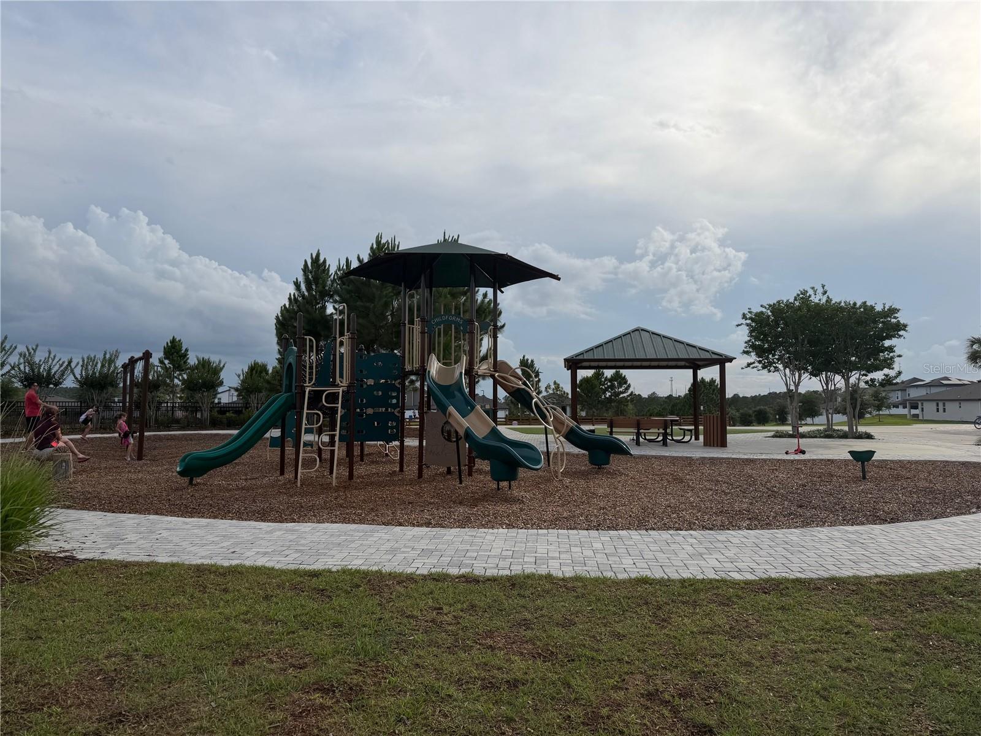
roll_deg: -0.1
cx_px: 490
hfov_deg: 71.6
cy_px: 368
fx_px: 680
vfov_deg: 56.8
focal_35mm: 24
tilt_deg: +3.3
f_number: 1.78
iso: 80
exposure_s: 1/5319
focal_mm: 6.76
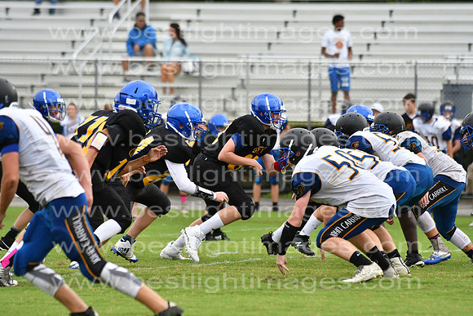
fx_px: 2760
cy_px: 158
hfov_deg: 9.8
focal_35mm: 210
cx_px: 236
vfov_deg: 6.5
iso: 800
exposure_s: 1/3200
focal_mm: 140
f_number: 3.5
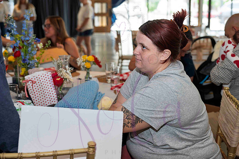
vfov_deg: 23.8
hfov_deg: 35.0
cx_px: 120
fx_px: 378
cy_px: 80
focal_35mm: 57
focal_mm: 57
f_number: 4
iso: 1600
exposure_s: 1/400
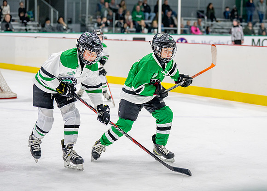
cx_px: 166
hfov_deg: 19.8
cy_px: 74
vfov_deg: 14.2
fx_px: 764
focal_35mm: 101
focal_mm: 70
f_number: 2.8
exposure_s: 1/1250
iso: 1000
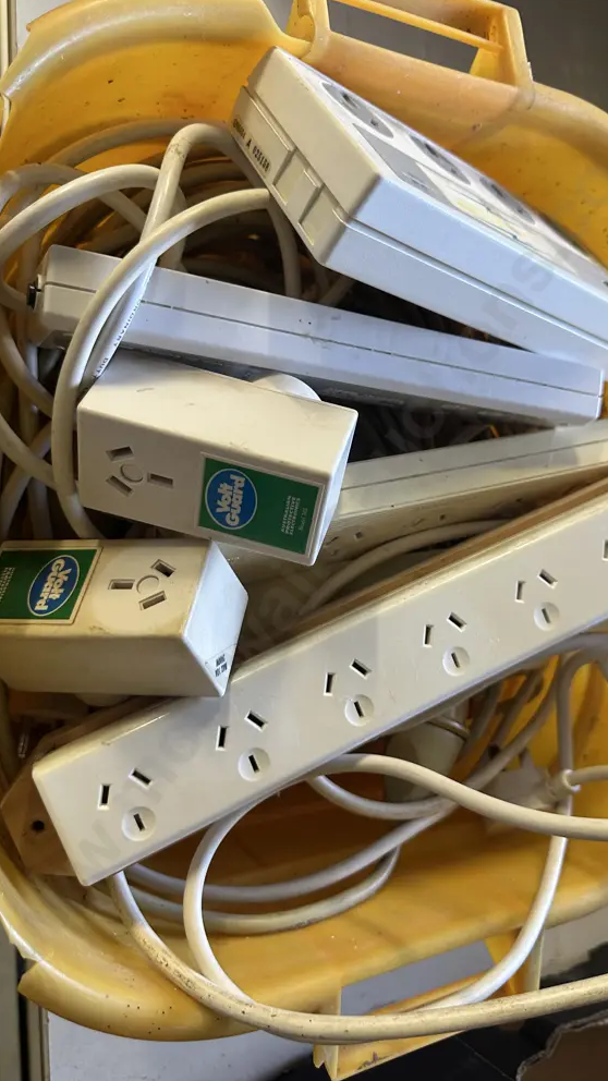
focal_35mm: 27
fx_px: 774
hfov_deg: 42.8
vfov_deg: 69.9
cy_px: 533
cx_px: 336
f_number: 1.78
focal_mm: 6.86
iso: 160
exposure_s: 1/50
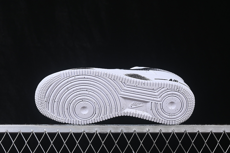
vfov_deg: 18.2
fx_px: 479
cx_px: 115
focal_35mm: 75
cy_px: 76
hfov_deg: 27.0
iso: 160
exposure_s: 1/100
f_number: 8
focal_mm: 50
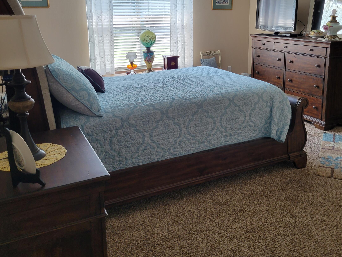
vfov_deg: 39.1
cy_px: 81
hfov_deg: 51.0
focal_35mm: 36
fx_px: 356
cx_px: 204
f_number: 1.8
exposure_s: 1/120
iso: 100
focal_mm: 5.4
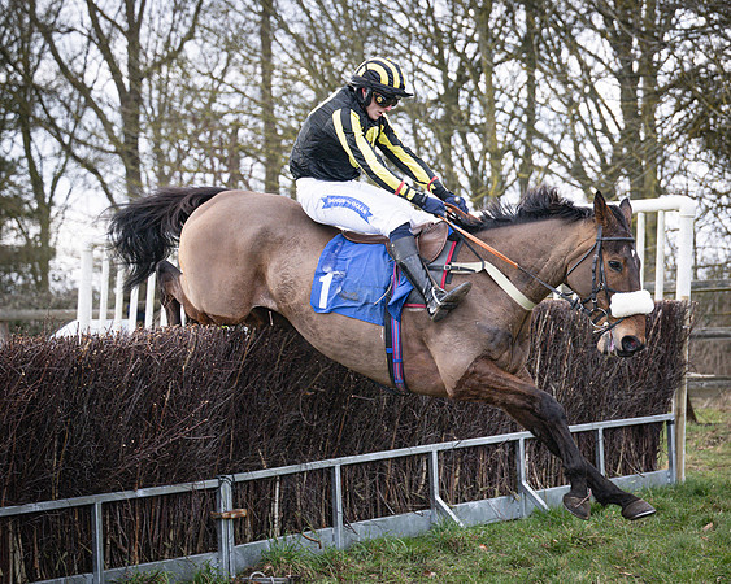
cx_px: 439
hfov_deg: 16.2
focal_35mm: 118
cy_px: 292
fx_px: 2559
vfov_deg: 13.0
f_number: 2.8
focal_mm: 70
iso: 400
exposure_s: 1/1600
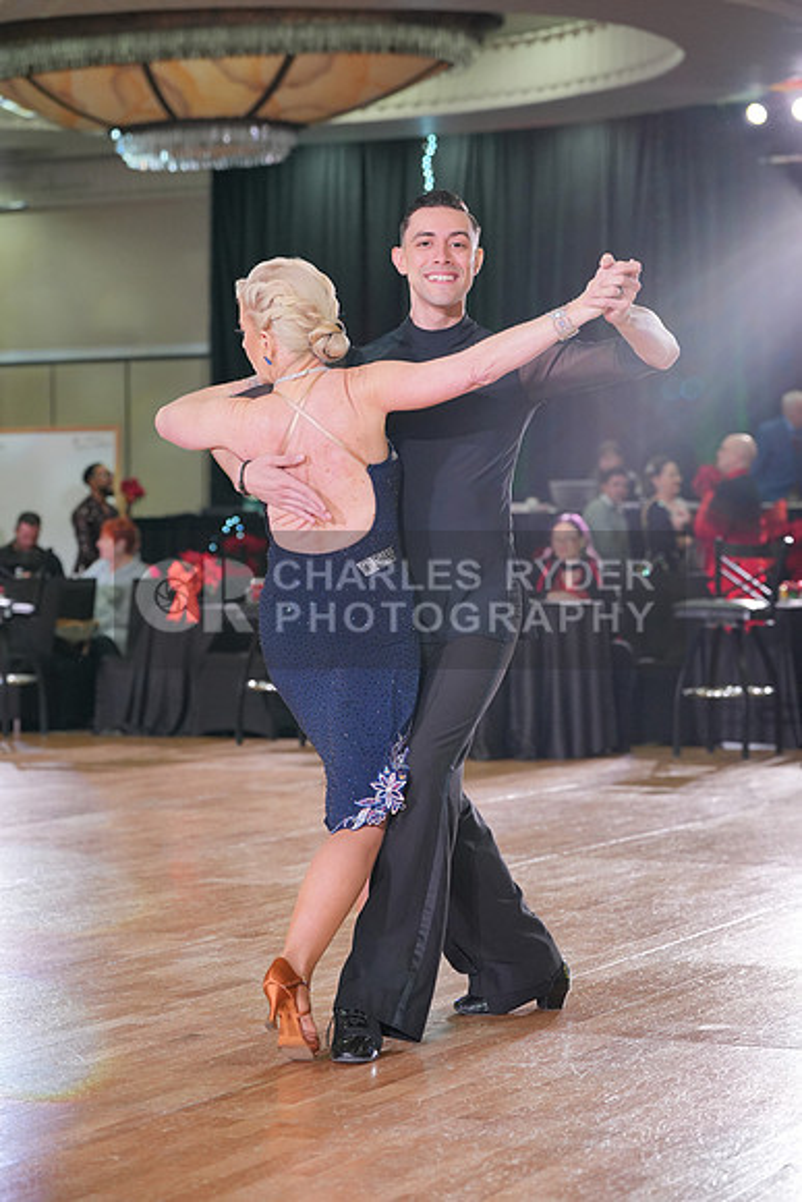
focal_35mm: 88
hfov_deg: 15.5
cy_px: 601
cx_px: 401
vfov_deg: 23.1
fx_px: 2939
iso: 2000
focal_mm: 88
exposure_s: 1/400
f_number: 4
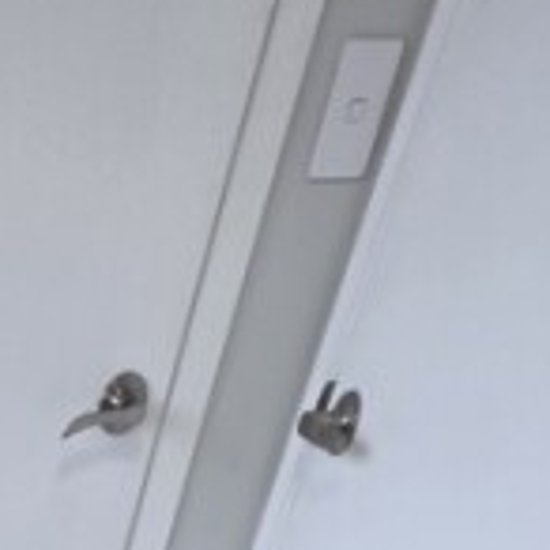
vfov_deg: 11.4
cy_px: 1669
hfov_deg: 19.4
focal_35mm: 71
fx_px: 1276
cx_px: -390
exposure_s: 1/100
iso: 64
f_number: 1.9
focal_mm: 2.2
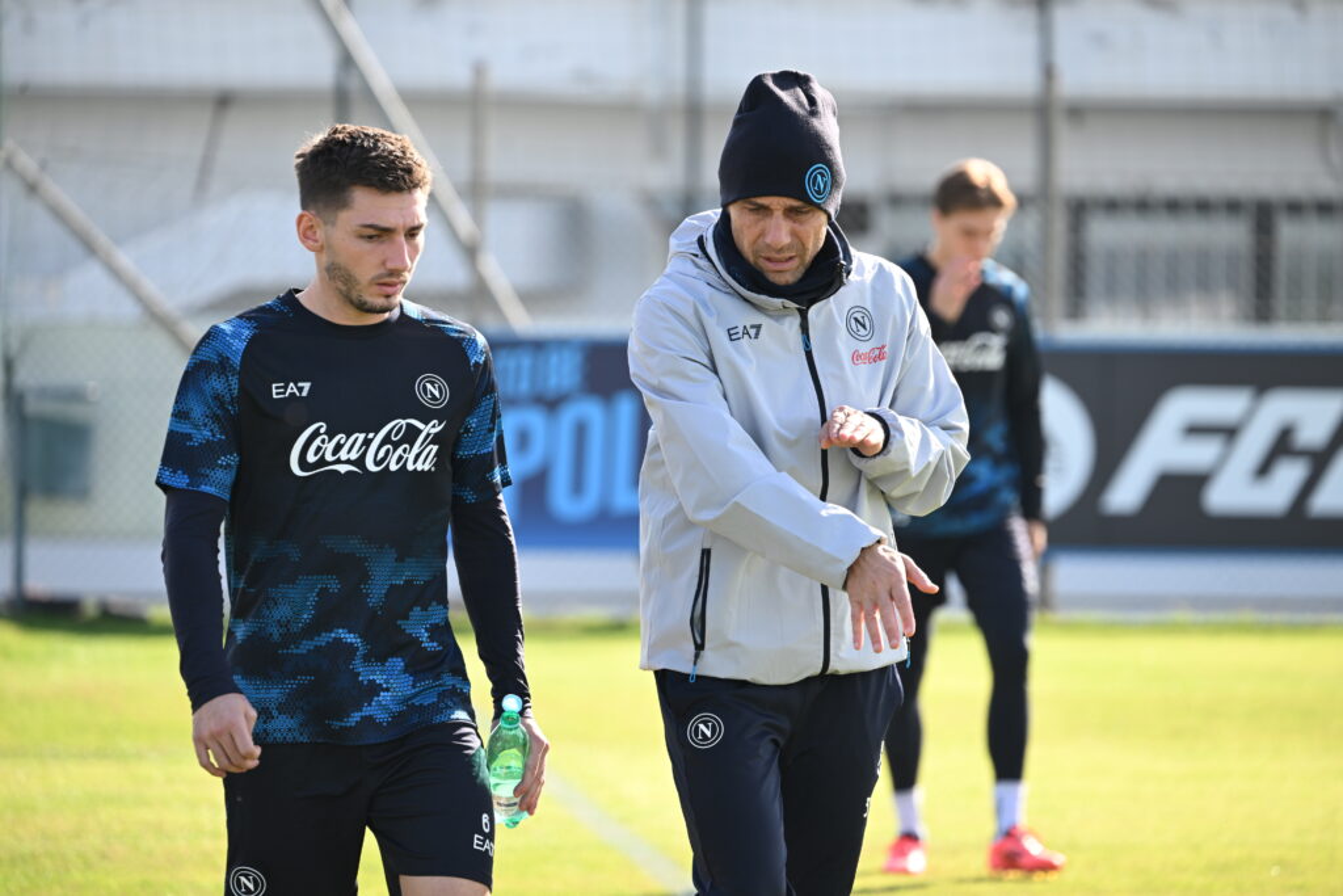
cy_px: 448
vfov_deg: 5.1
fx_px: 10073
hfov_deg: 7.6
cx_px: 672
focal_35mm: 270
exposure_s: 1/800
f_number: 5.6
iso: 500
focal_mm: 270
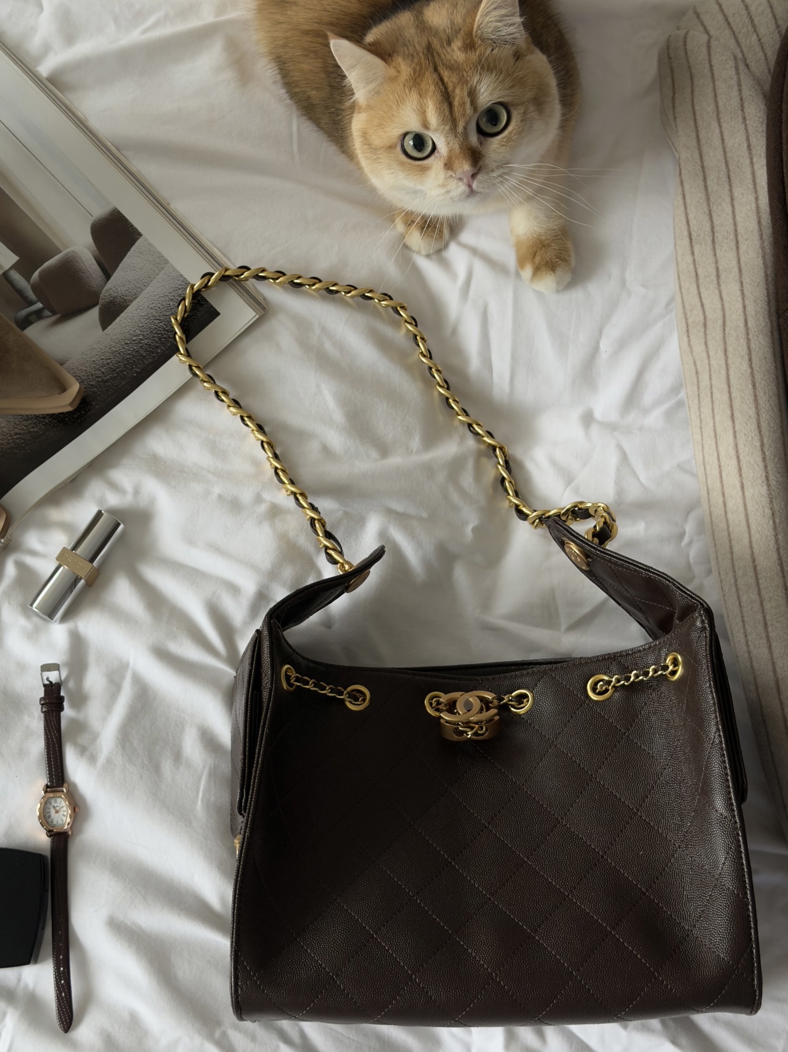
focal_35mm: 48
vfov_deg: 39.7
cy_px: 526
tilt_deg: -77.0
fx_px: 1458
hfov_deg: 30.2
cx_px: 394
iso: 100
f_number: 1.78
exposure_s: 1/60
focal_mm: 6.76
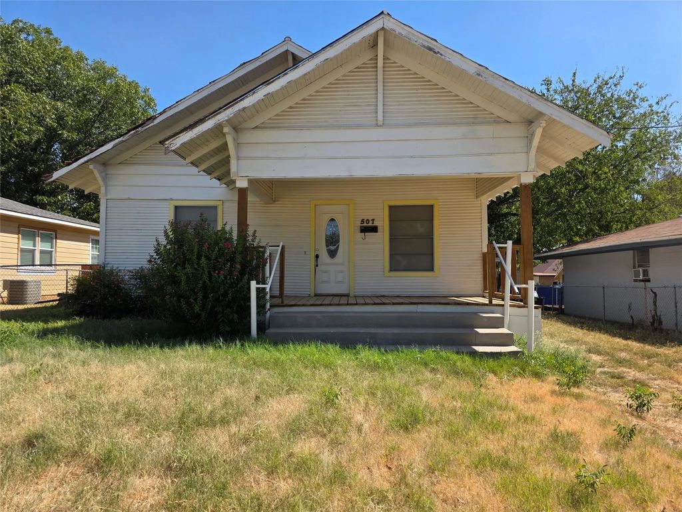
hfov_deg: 73.9
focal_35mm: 23
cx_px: 341
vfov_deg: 58.9
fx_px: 453
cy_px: 256
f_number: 1.7
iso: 80
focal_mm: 6.3
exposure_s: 1/4333
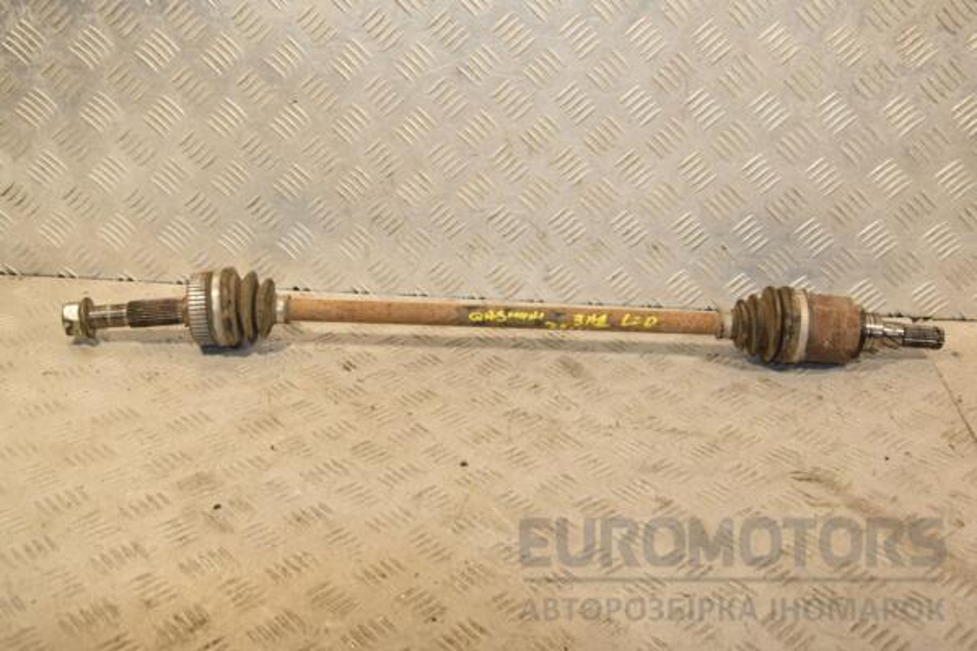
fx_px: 1221
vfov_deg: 29.9
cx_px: 488
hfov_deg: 43.6
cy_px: 326
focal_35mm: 45
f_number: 7.1
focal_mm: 30
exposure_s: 1/200
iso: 800
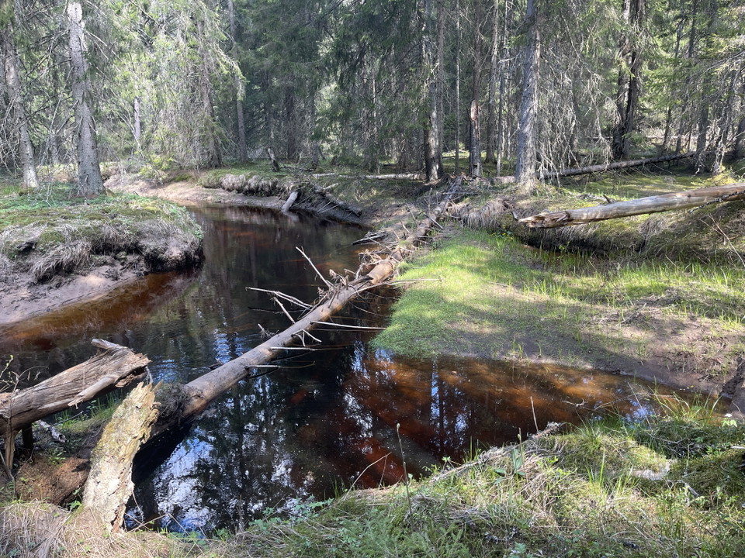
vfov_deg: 54.9
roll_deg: +2.3
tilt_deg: -14.3
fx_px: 538
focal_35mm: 25
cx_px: 372
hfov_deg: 69.4
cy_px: 279
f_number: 1.6
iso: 80
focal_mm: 5.1
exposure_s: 1/121
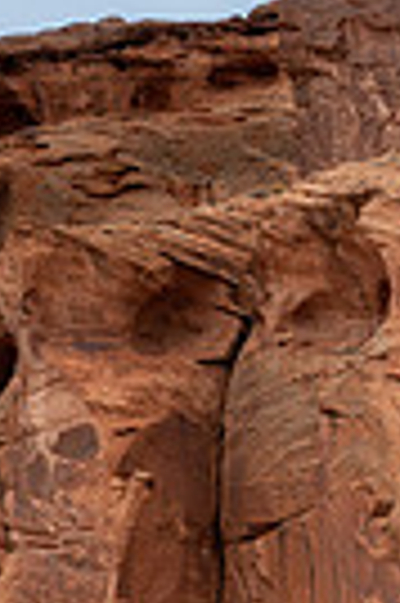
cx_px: 348
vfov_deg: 8.7
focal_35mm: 235
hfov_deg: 5.8
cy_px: 594
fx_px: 3927
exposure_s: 1/2000
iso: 400
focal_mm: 70
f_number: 4
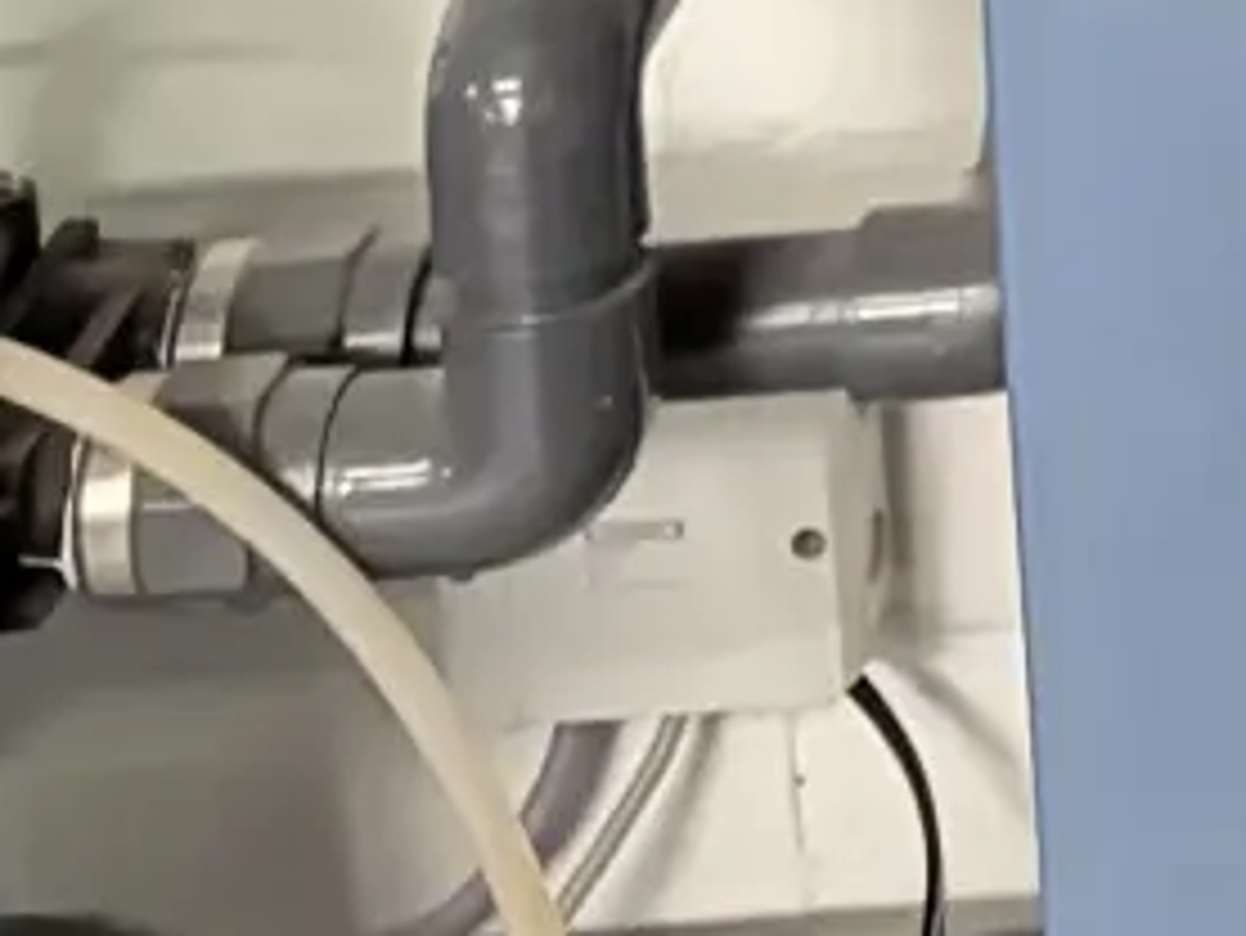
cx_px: 3617
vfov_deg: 7.1
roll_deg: +0.1
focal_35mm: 180
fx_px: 6482
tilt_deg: -10.0
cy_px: -2160
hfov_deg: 9.1
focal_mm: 5.96
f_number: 1.6
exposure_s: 1/33
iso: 500
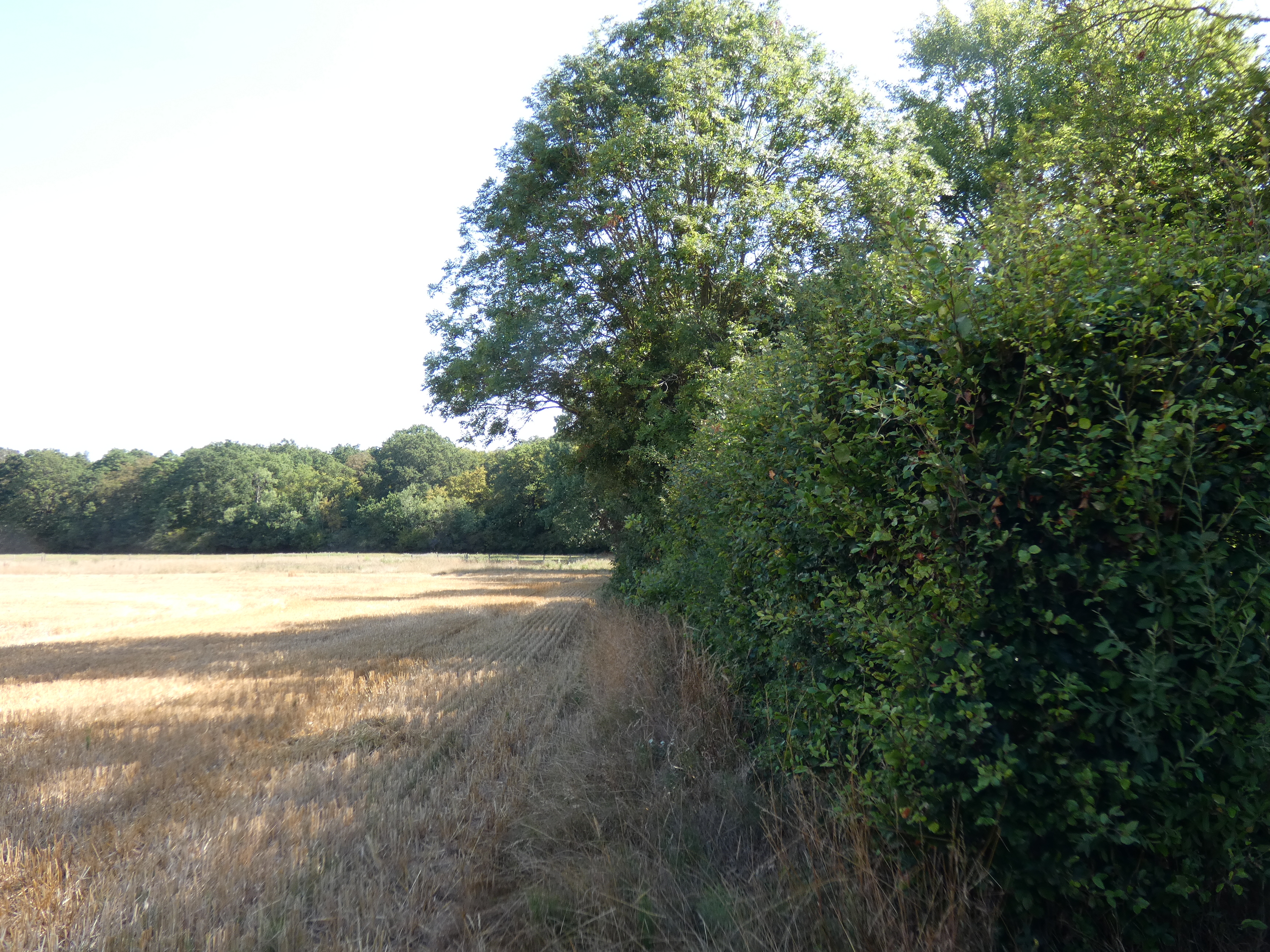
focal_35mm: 30
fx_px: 1101
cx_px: 635
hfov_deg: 60.0
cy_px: 476
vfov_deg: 46.8
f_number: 3.3
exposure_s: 1/200
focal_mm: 5.3
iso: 80
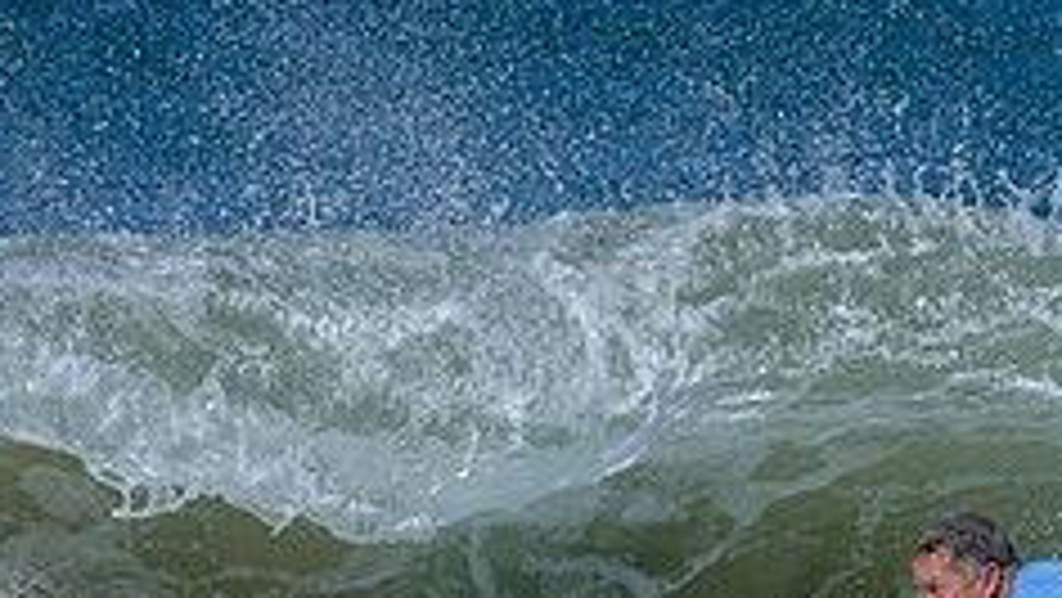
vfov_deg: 0.4
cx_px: 863
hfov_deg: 0.8
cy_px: 834
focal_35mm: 2833
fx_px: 79813
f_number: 6.3
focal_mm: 800
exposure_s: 1/2000
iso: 200
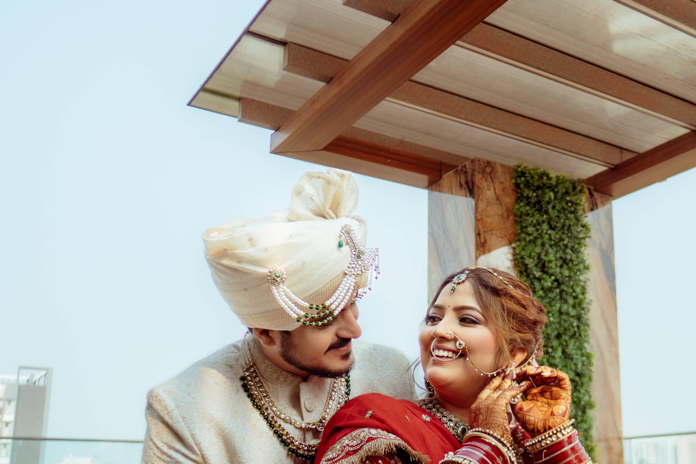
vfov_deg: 33.1
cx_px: 479
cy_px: 311
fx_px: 773
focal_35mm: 40
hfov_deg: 47.4
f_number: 2.8
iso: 250
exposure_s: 1/1250
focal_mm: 14
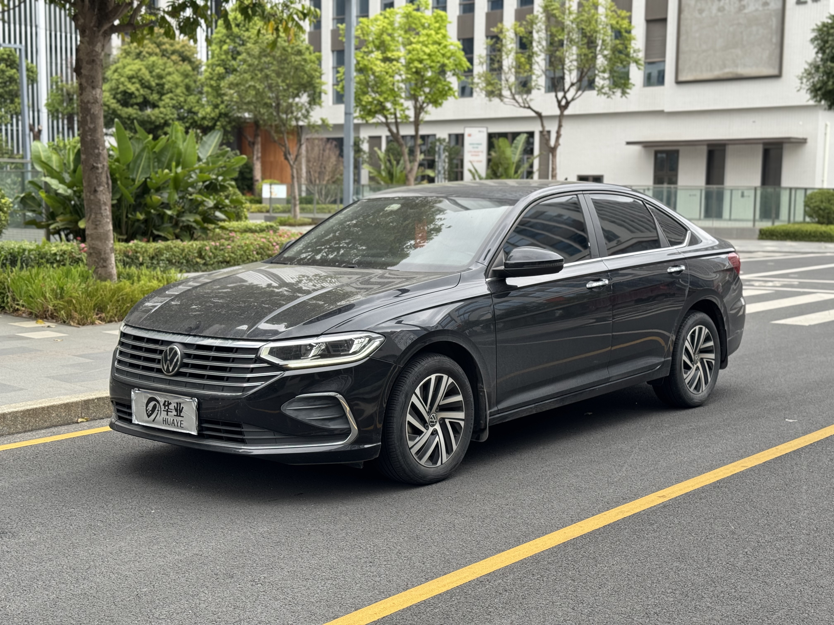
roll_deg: -0.5
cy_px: 312
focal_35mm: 48
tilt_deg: -6.1
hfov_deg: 39.7
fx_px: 1156
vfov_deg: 30.3
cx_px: 417
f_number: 1.78
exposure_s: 1/281
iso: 64
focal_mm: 6.76
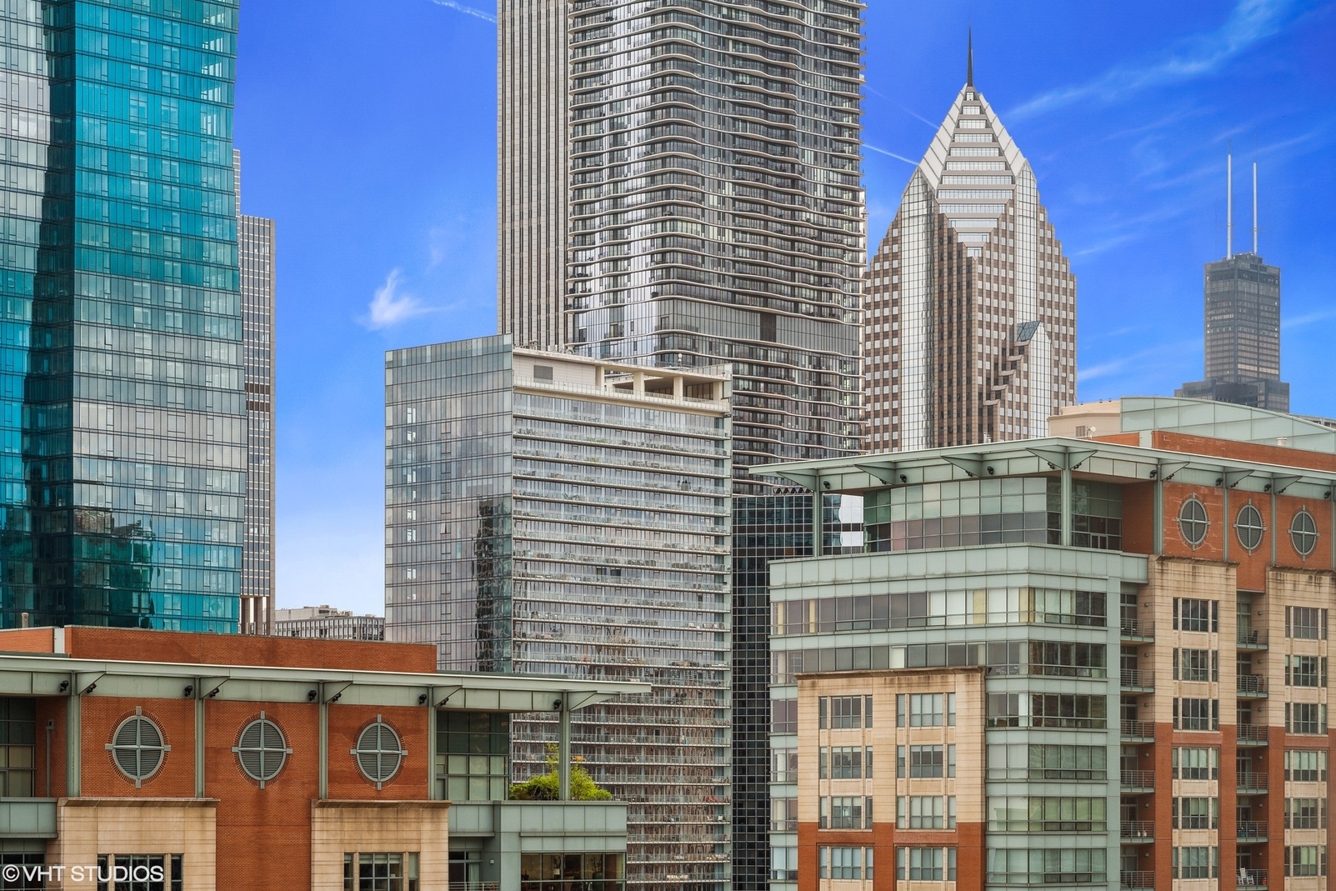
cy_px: 442
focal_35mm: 84
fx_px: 3117
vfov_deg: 16.3
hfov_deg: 24.2
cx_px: 667
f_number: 9.5
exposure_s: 1/350
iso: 200
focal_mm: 83
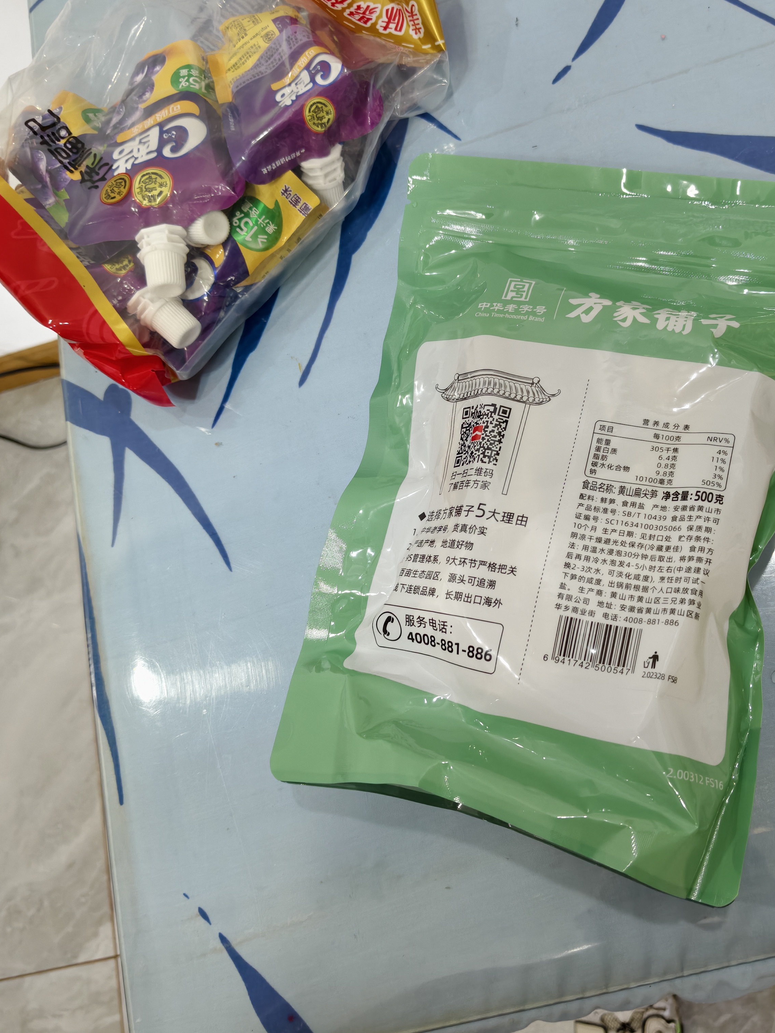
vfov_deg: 58.4
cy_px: 516
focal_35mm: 31
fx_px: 925
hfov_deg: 45.1
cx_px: 480
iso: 246
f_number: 1.88
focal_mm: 5.56
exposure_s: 1/100
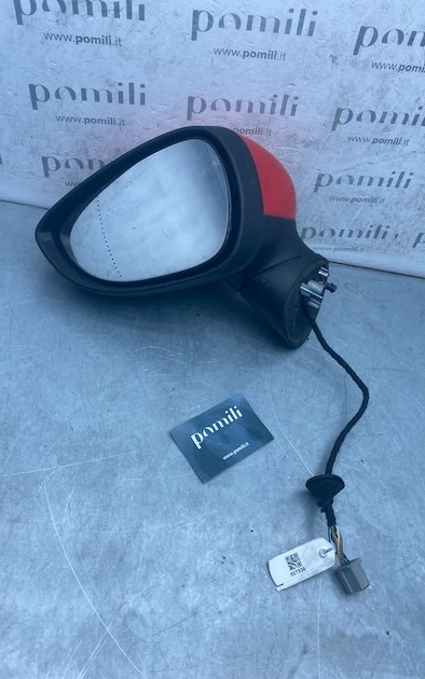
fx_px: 519
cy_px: 335
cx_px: 229
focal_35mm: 28
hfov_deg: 44.5
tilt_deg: -48.5
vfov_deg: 66.5
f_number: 1.8
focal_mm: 4.25
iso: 32
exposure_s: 1/810
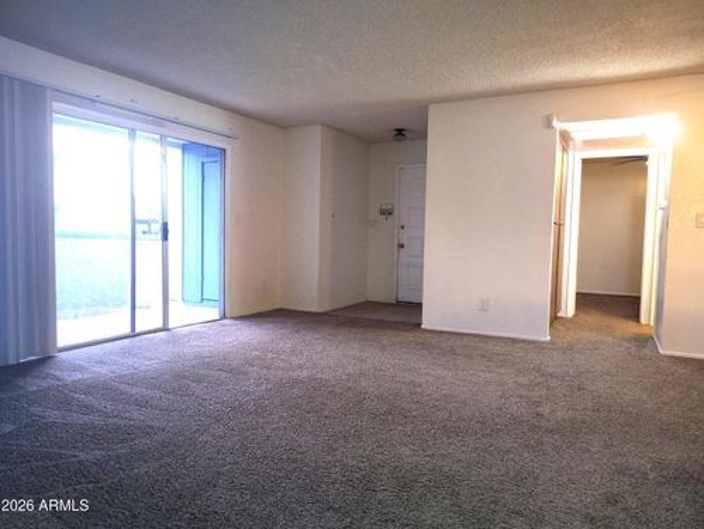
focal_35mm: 24
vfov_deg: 56.9
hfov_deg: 71.5
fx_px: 489
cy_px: 264
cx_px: 352
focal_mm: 5.56
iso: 1828
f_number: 1.8
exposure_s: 1/40
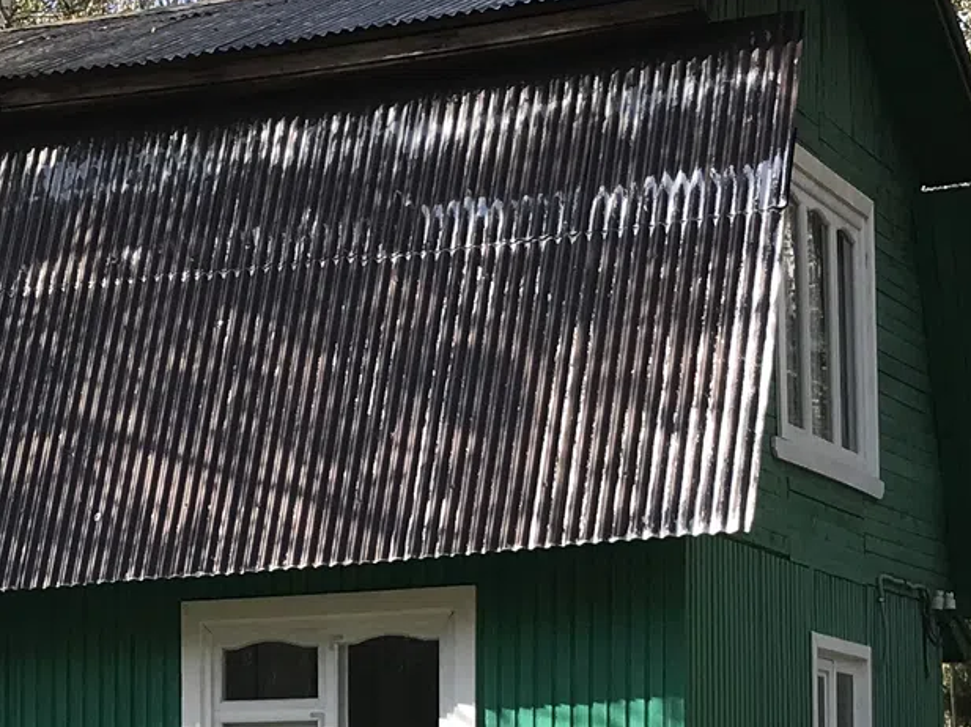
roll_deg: +0.8
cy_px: 880
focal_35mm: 109
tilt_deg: +1.2
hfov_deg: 18.0
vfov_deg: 13.2
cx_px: 252
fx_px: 3056
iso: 20
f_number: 1.8
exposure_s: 1/725
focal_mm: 3.99
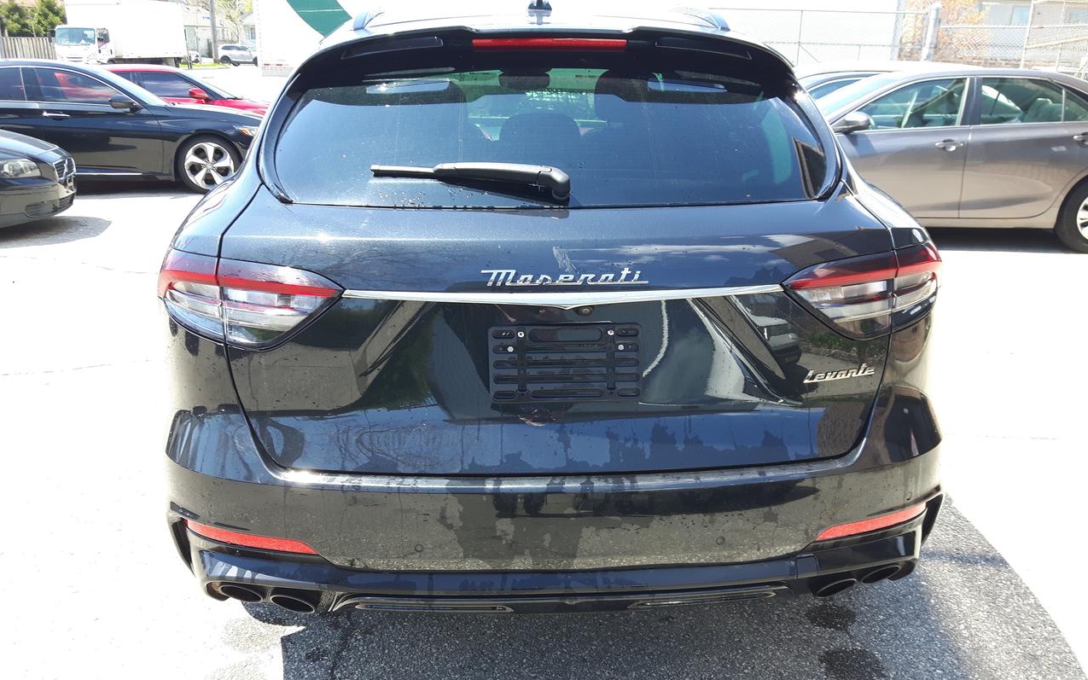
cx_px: 545
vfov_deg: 38.3
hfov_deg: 58.1
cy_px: 381
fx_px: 979
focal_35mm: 33
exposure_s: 1/213
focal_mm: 3.7
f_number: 1.9
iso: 40
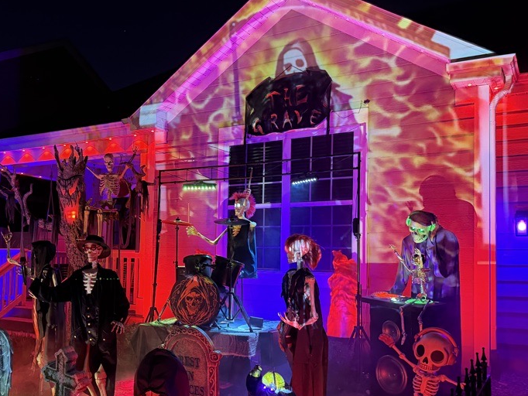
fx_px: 580
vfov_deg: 37.6
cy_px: 234
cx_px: 153
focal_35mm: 38
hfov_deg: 47.7
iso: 1000
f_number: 1.78
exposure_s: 1/40
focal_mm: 6.76
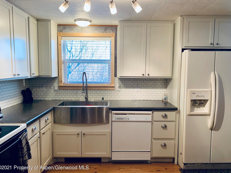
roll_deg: +0.2
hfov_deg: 65.3
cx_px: 117
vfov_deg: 51.4
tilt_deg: -5.7
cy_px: 86
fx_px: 180
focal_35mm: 27
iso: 80
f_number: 1.8
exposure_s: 1/60
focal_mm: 4.25
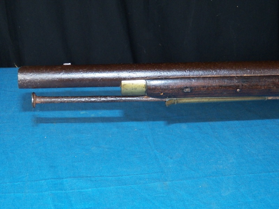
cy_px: 104
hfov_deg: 31.2
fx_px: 500
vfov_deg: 23.7
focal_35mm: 62
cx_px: 140
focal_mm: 11.2
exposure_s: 1/40
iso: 400
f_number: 3.6
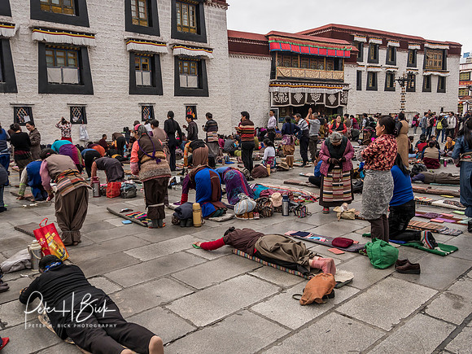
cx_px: 236
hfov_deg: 60.0
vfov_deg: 46.8
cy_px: 177
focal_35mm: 30
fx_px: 409
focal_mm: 15
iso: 400
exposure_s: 1/1000
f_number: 5
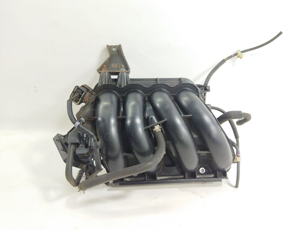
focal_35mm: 27
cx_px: 154
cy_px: 115
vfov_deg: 51.4
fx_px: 239
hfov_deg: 65.3
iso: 170
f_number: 1.79
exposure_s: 1/100
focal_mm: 4.71
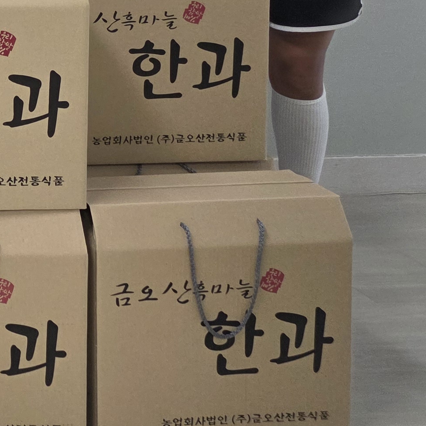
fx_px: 1170
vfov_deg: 19.4
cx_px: -382
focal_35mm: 84
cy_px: -88
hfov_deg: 16.5
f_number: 1.7
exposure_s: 1/120
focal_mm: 6.25
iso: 200
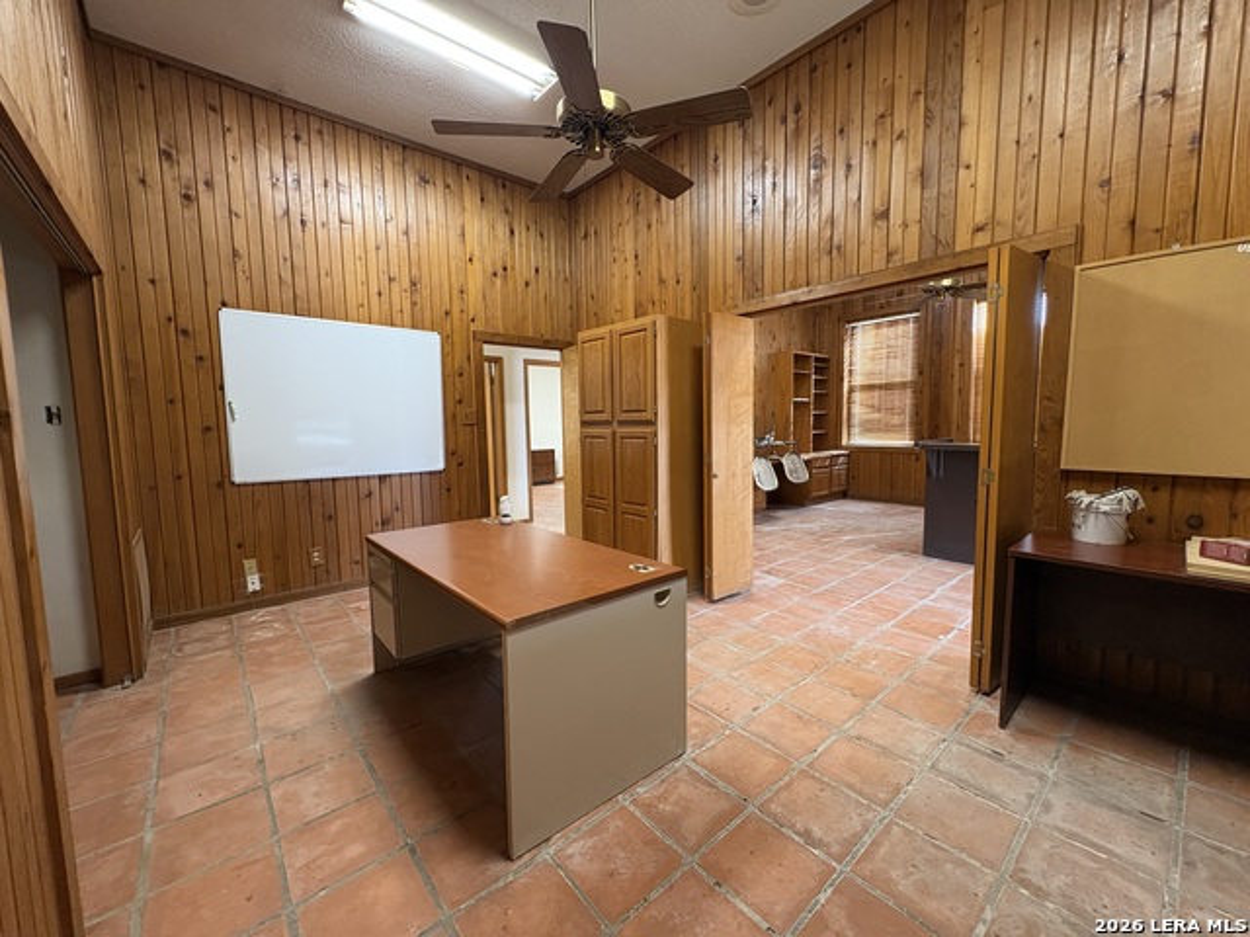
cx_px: 625
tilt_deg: -5.1
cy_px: 468
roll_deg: +1.1
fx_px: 506
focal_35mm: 14
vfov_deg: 85.7
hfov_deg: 102.1
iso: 250
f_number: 2.2
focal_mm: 2.22
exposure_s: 1/60
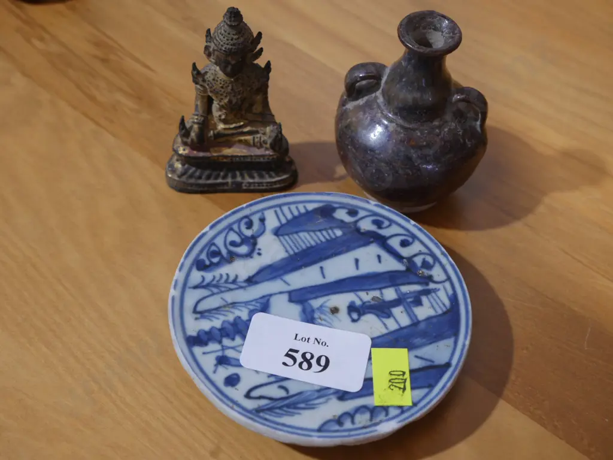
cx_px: 306
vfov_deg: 23.7
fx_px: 1098
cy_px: 230
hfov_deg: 31.2
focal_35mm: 62
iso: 1250
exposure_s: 1/80
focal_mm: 31
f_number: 5.4
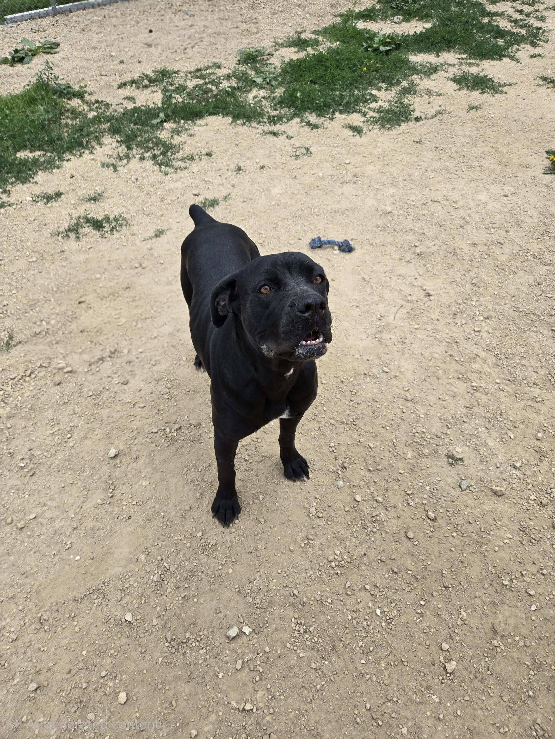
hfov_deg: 58.9
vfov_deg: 73.9
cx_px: 278
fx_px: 492
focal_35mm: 23
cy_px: 370
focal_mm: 5.4
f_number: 1.8
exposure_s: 1/1429
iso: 25
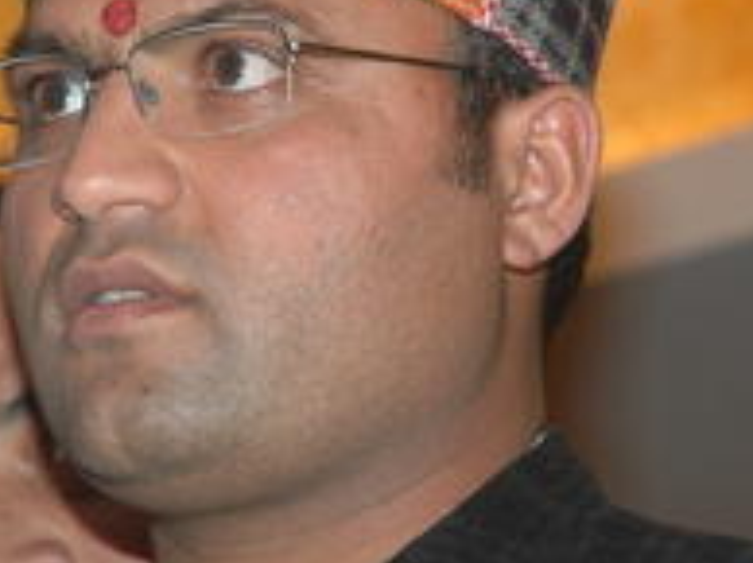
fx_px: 6779
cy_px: 348
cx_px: 221
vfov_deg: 4.8
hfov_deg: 6.4
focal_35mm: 312
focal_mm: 70
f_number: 4.5
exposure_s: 1/60
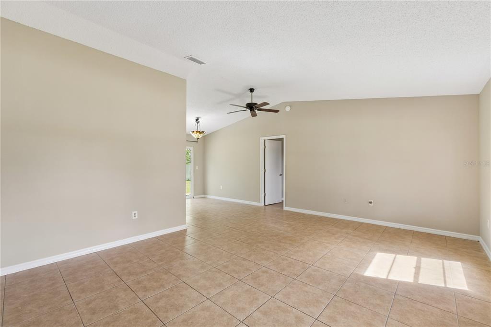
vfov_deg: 77.3
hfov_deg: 100.4
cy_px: 164
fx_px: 205
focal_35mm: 15
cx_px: 246
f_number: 11
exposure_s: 1/10
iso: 400
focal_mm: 10
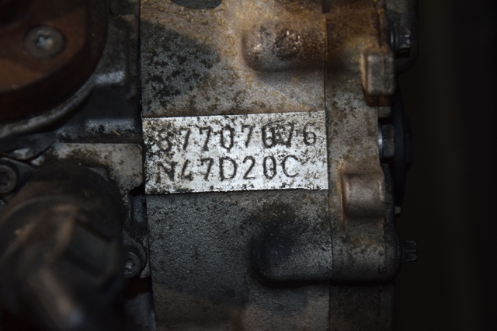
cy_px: 166
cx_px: 248
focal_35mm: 105
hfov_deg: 19.5
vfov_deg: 13.0
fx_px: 1449
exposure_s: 1/60
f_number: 5.3
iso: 800
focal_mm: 70
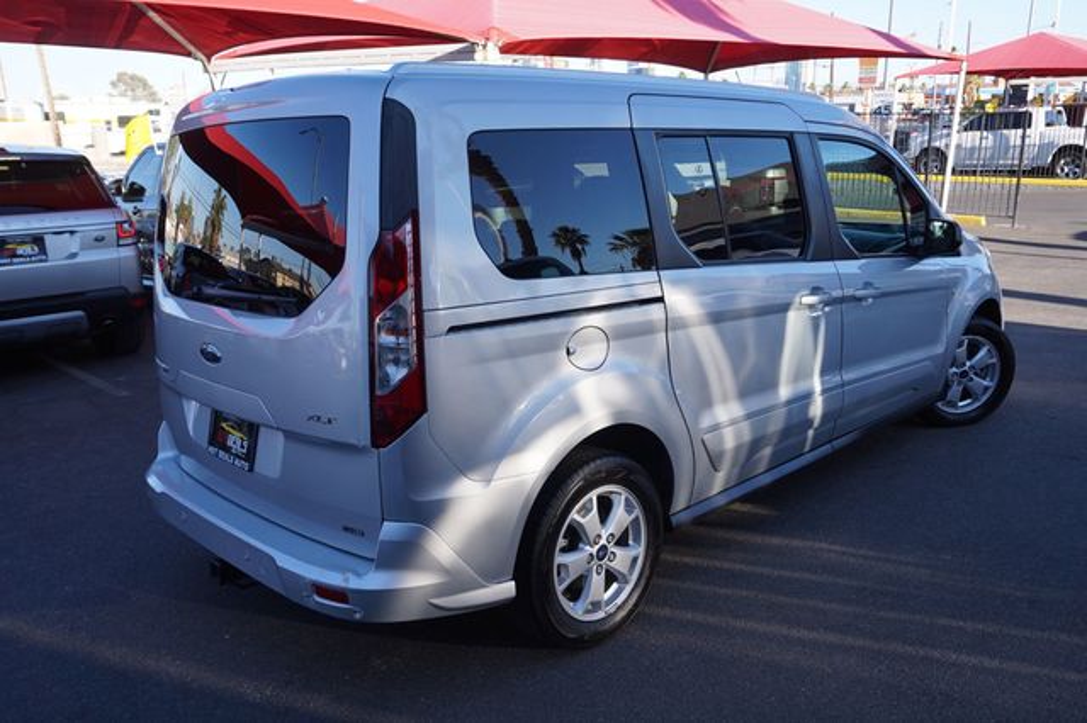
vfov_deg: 43.6
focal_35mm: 30
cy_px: 362
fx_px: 905
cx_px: 544
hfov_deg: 62.0
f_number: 7.1
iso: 100
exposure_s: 1/100
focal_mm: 20
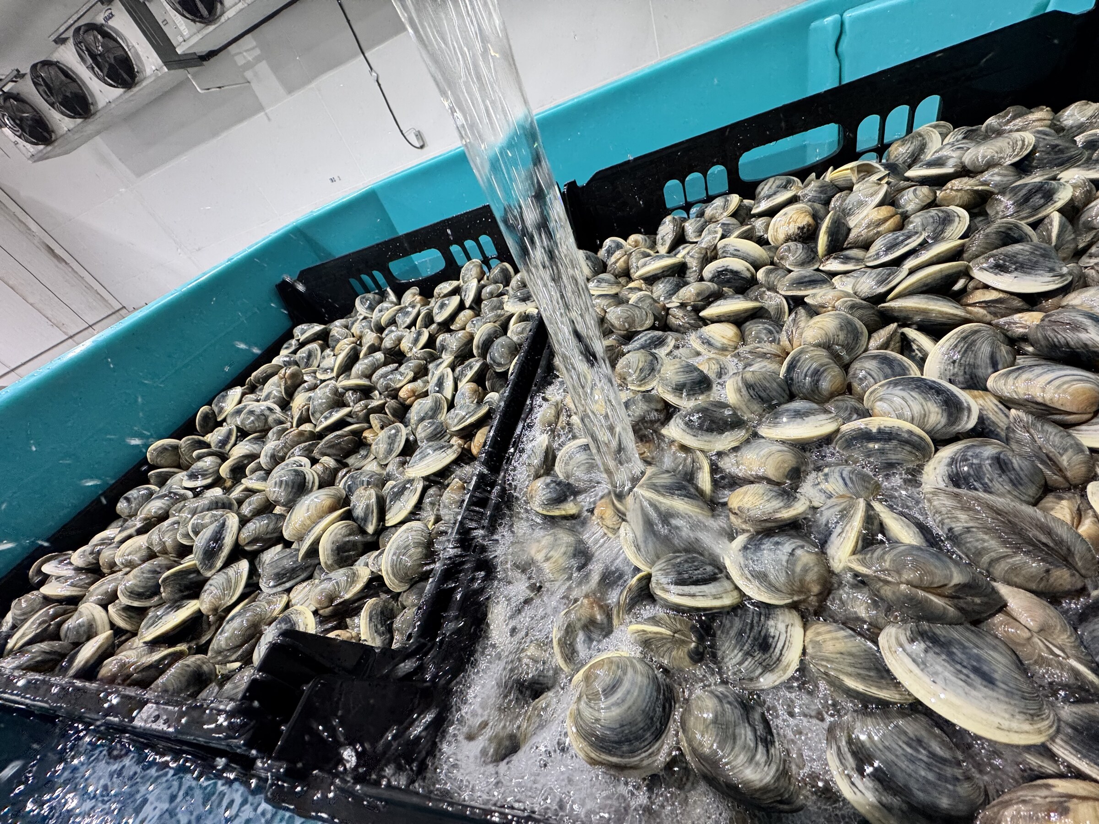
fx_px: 444
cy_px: 412
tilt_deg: -36.9
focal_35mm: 14
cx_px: 550
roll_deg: +24.3
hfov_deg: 102.1
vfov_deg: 85.7
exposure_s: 1/60
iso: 160
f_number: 2.2
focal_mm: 2.22
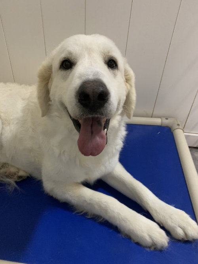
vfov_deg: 67.3
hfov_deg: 53.0
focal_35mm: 26
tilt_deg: -39.3
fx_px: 198
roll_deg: -5.2
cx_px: 99
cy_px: 132
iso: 400
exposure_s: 1/30
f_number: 1.8
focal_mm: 4.25
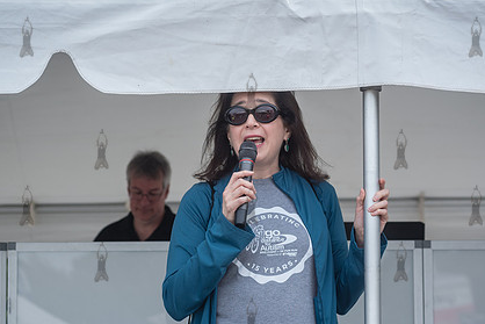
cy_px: 205
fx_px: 1496
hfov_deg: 18.4
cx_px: 251
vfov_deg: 12.3
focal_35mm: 111
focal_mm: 80
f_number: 4.5
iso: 250
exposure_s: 1/500
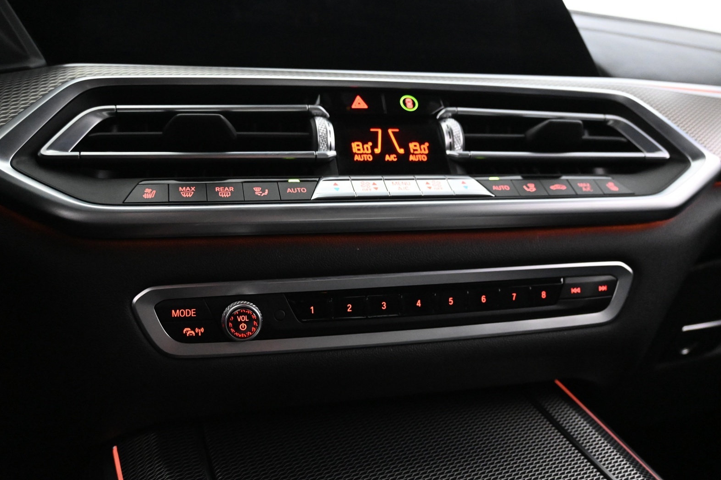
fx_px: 651
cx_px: 357
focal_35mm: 33
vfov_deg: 40.5
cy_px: 243
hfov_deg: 57.9
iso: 5600
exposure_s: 1/30
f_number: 4
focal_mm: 21
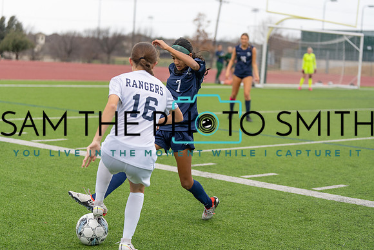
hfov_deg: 24.8
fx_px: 852
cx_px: 187
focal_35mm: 82
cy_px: 125
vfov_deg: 16.7
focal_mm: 82
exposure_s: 1/1250
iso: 640
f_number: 2.8
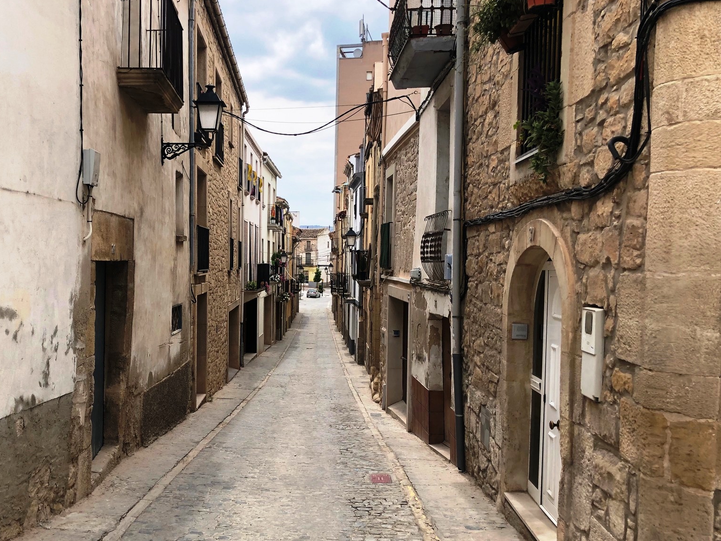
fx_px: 771
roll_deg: +0.1
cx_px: 260
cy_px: 315
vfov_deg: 38.5
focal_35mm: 37
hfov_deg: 49.5
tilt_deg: -2.9
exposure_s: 1/979
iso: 20
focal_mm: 4
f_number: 1.8
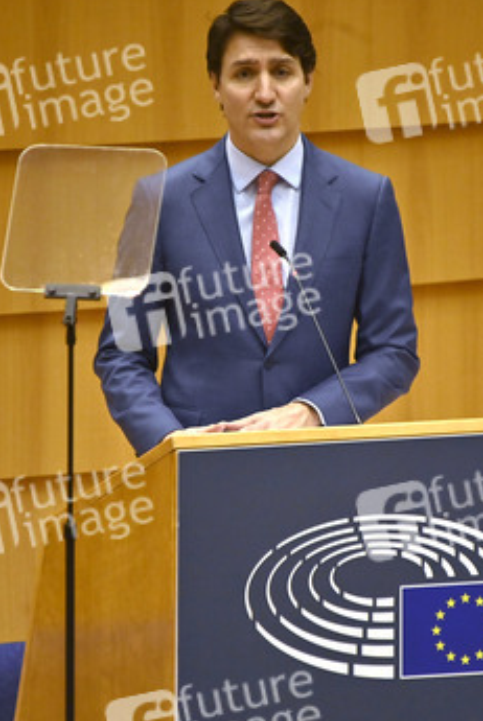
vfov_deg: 3.6
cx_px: 275
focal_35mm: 579
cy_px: 408
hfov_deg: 2.4
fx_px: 11617
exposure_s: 1/400
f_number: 6.3
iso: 3200
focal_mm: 500
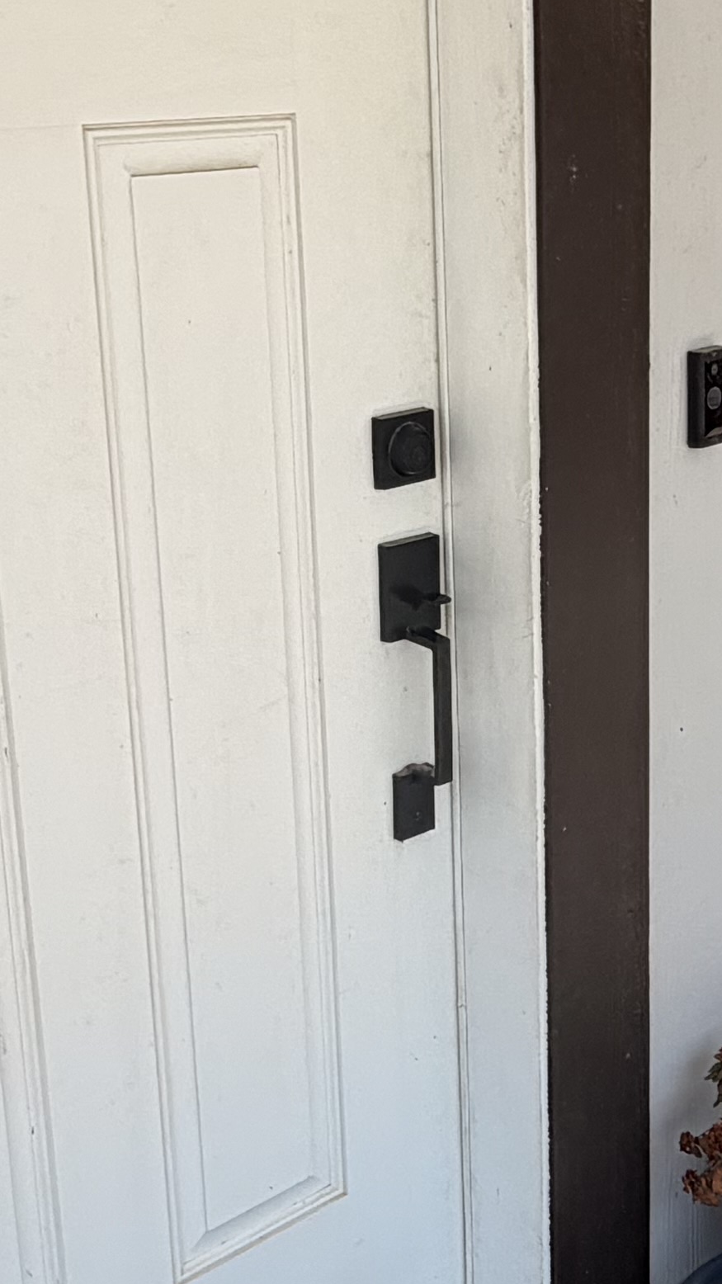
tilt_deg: -15.4
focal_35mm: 56
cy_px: 598
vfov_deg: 37.2
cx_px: 455
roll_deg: +0.5
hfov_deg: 21.4
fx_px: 1906
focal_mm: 2.22
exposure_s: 1/770
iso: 25
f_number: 2.2
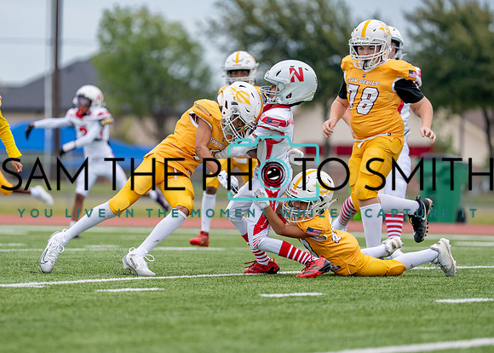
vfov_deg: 4.7
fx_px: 4329
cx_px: 239
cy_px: 173
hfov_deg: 6.5
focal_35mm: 309
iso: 200
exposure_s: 1/2000
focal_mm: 200
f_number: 2.8
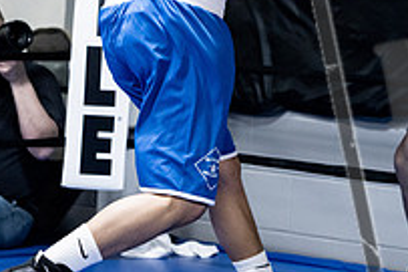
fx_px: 2265
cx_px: 316
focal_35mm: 200
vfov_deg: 6.8
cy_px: 5
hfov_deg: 10.3
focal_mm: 70
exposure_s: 1/1000
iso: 8000
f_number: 2.8
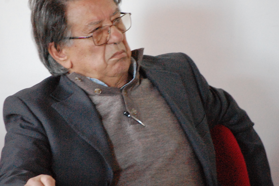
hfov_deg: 5.0
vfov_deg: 3.3
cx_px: 117
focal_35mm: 413
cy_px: 81
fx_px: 3198
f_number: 5.6
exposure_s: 1/30
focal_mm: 200
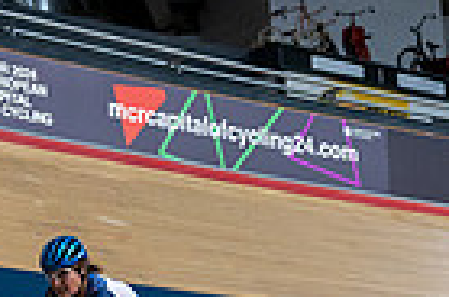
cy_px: 428
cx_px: 139
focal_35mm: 180
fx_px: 2240
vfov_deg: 7.5
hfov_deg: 11.4
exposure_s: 1/1000
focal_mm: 43
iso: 2500
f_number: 2.8
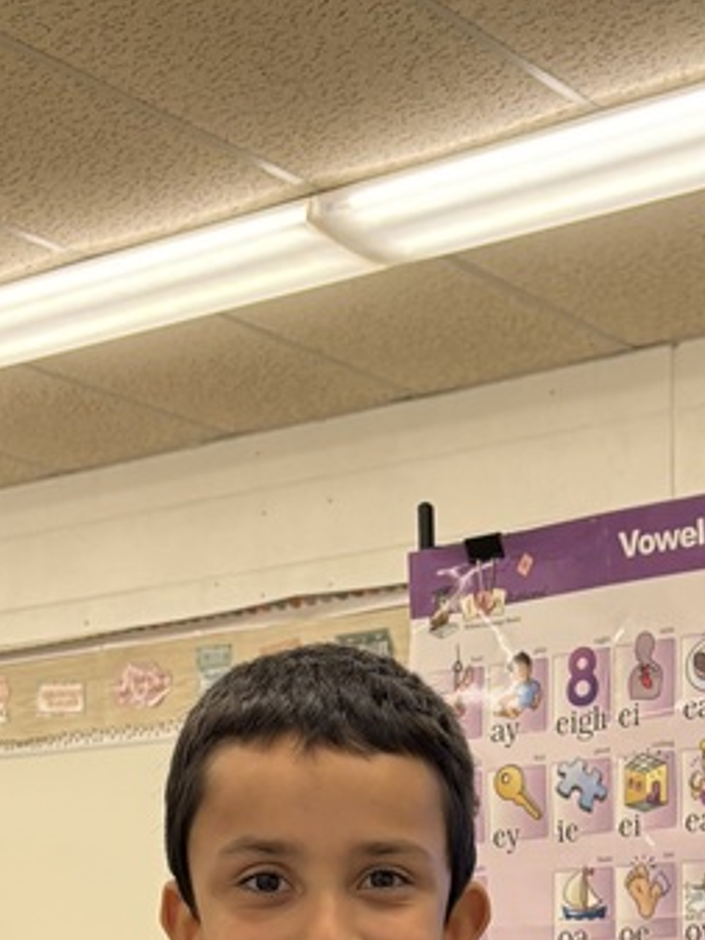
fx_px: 2144
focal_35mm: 79
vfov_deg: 22.2
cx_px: 437
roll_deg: +0.4
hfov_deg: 18.6
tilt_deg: -4.2
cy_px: 1213
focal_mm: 5.96
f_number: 1.6
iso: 100
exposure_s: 1/120
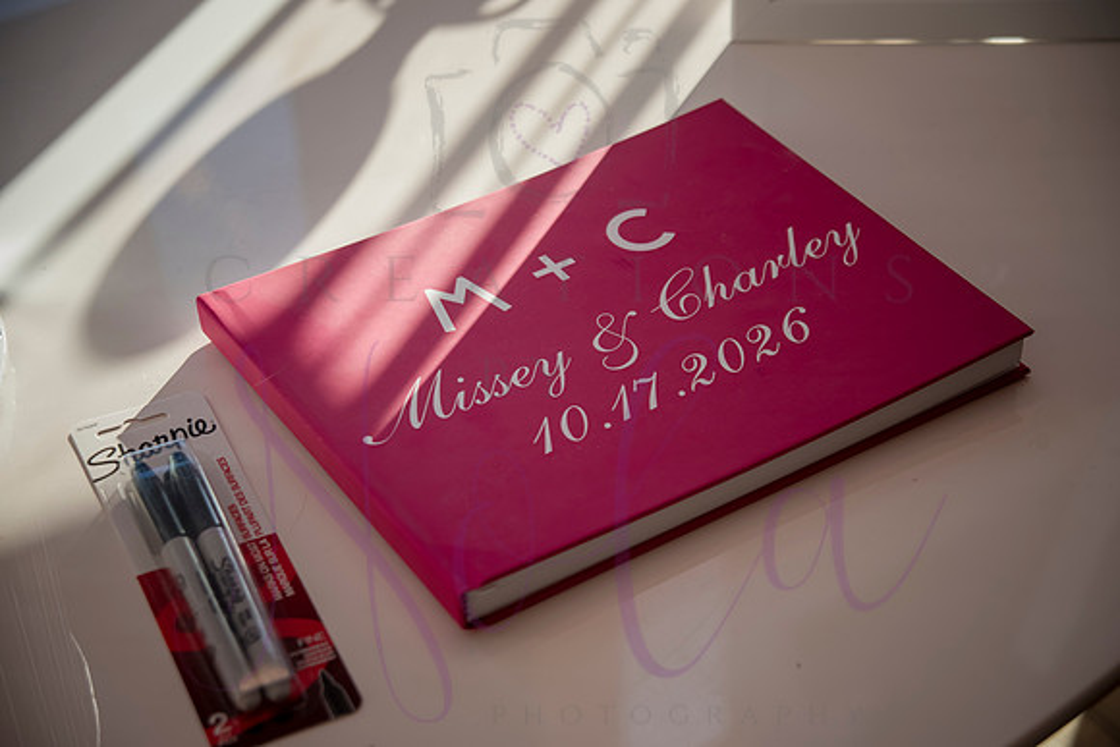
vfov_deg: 16.9
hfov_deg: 25.1
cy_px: 380
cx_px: 568
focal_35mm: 81
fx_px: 2518
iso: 500
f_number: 5
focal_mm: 78
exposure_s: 1/320
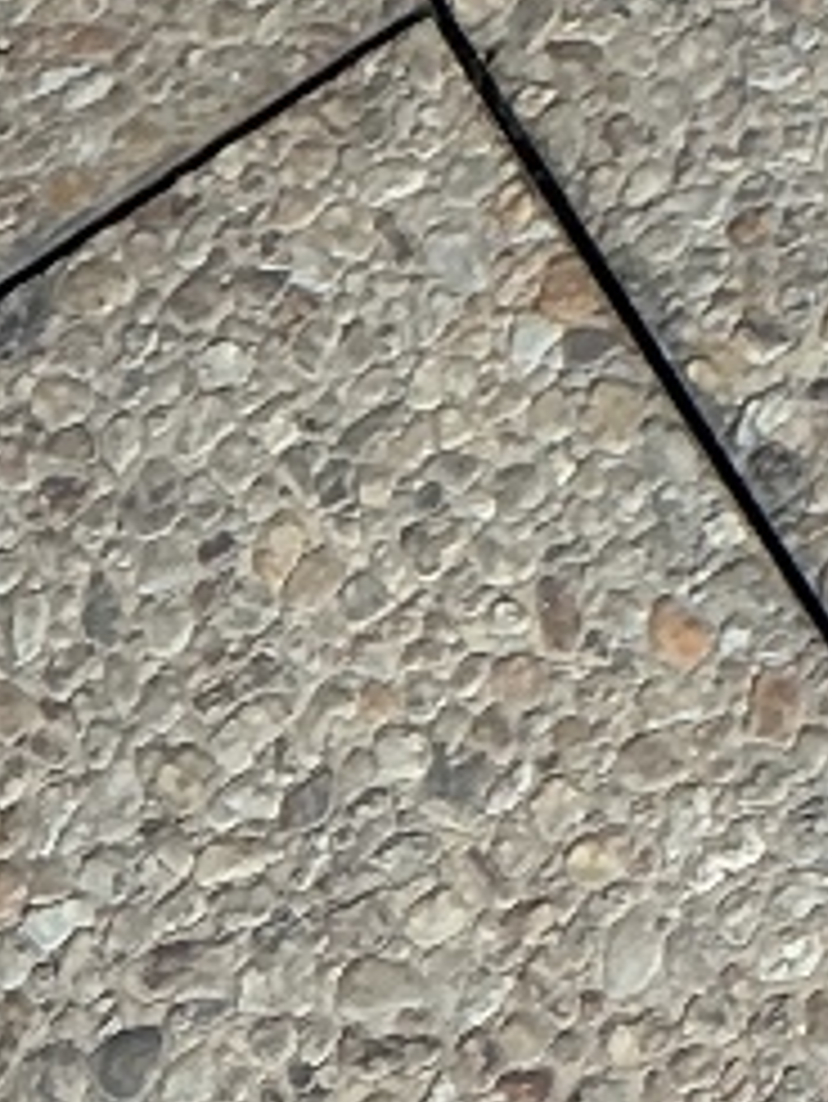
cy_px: -1399
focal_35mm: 142
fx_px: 4525
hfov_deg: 9.4
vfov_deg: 11.8
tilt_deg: -53.7
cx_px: 1930
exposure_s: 1/100
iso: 20
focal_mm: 3
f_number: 1.8
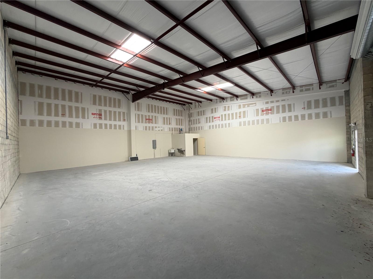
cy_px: 140
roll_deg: +1.9
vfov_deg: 85.7
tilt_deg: -0.7
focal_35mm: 14
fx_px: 151
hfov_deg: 102.1
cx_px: 186
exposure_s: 1/121
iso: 100
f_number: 2.2
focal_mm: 2.22
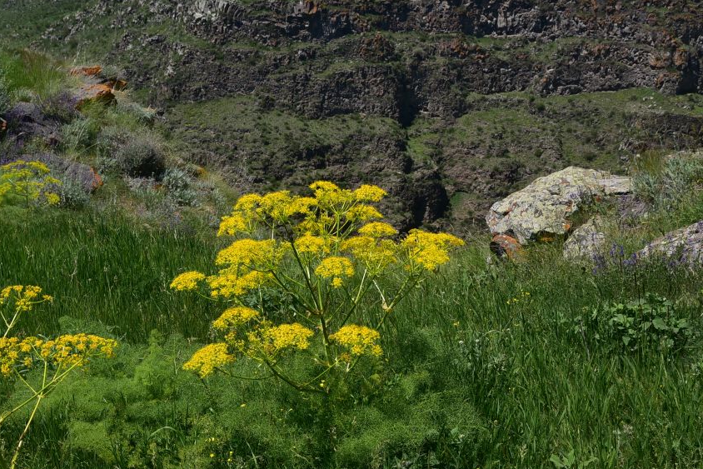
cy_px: 200
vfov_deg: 17.7
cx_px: 312
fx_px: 1504
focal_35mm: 77
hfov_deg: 26.3
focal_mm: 50
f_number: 16
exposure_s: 1/160
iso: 160
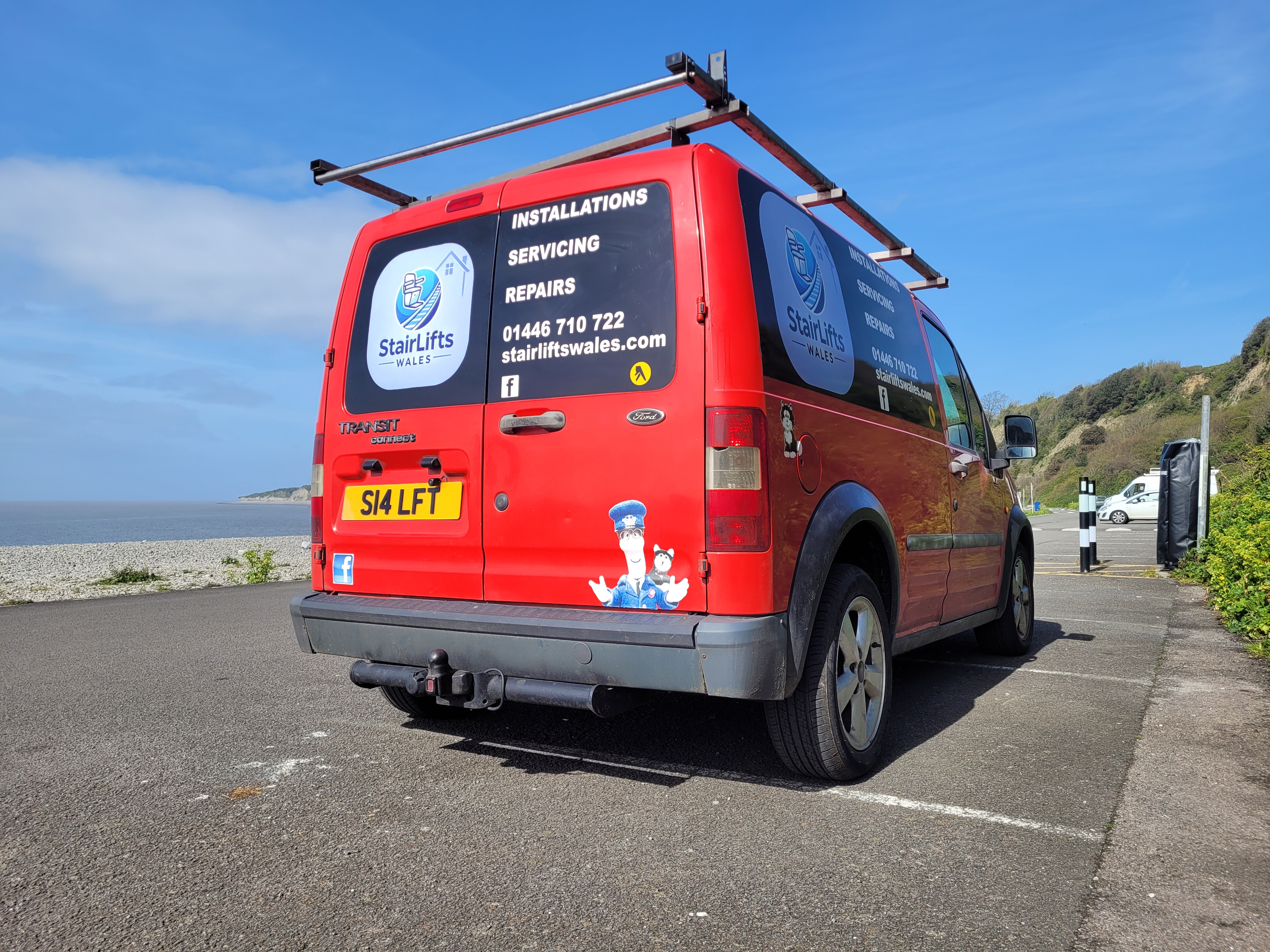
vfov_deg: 53.1
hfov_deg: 67.3
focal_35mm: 26
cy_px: 476
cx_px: 635
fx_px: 954
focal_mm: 5.4
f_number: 1.8
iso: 40
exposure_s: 1/2524
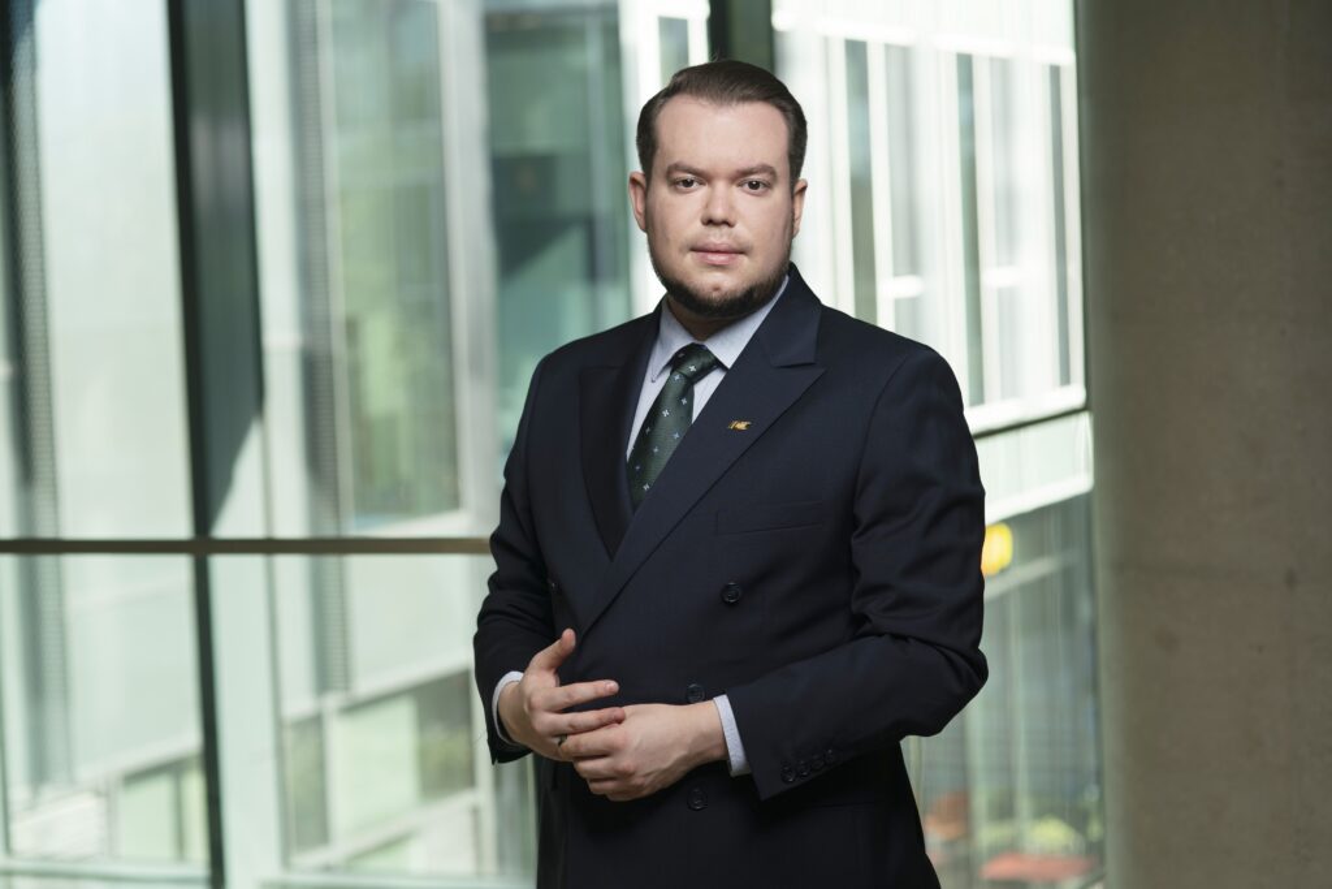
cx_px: 666
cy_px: 444
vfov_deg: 16.1
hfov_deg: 23.9
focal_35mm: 85
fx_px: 3145
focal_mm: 85
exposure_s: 1/200
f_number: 4
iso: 200
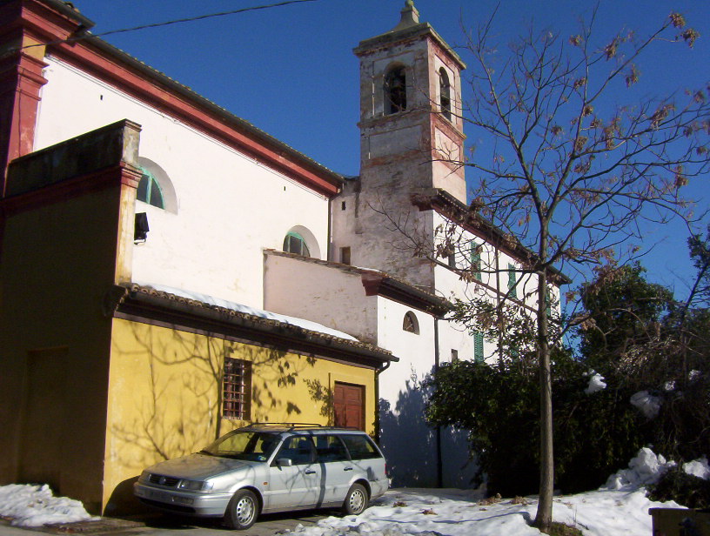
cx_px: 355
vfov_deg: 39.8
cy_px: 268
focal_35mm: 36
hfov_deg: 51.2
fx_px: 740
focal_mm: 5.54
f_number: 5.24
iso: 100
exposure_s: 1/1701
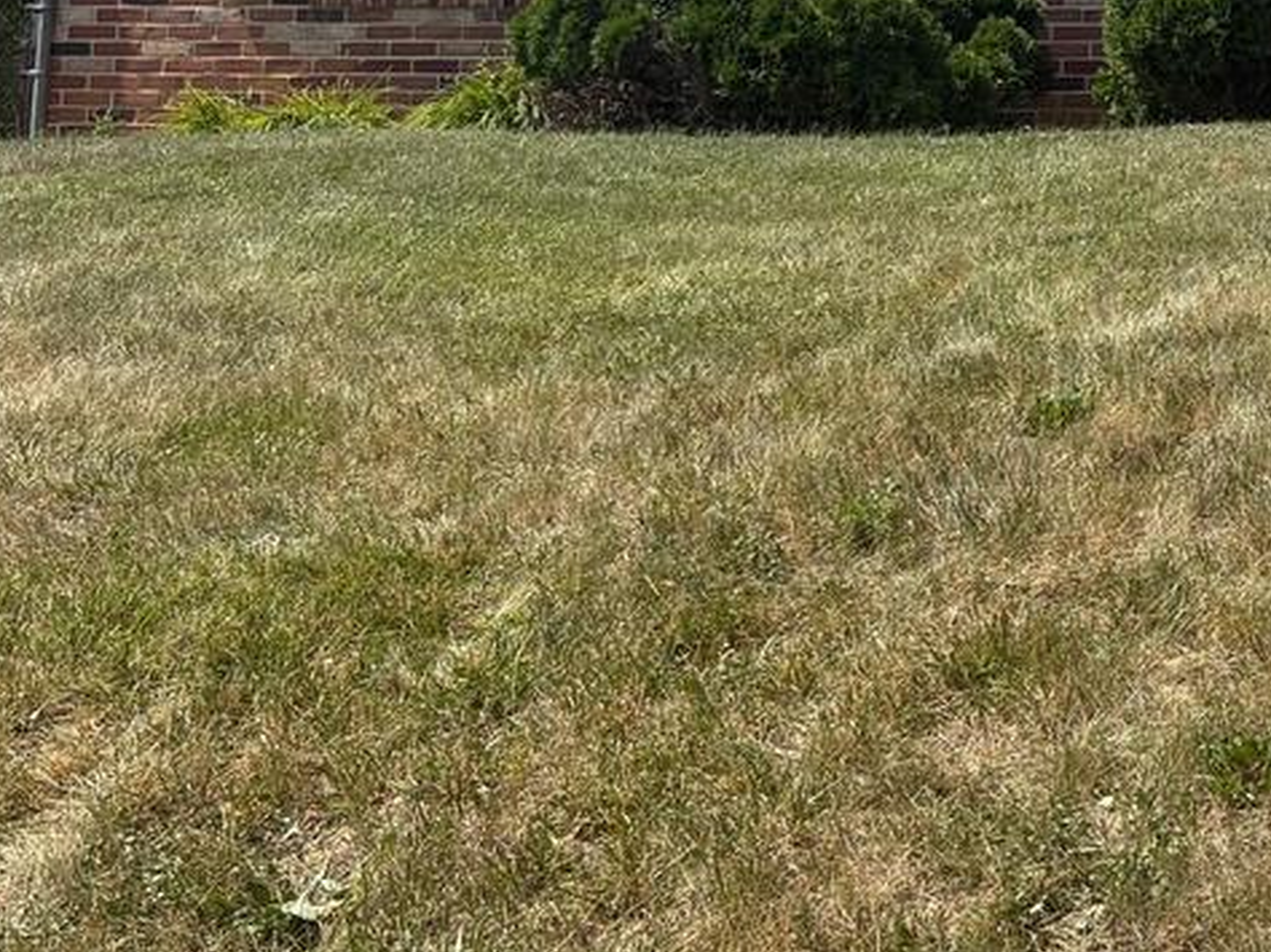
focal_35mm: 79
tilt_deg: +6.3
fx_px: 2899
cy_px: -206
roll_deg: -0.4
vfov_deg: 17.7
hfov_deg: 22.1
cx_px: 1681
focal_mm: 5.96
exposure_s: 1/4329
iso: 50
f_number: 1.6
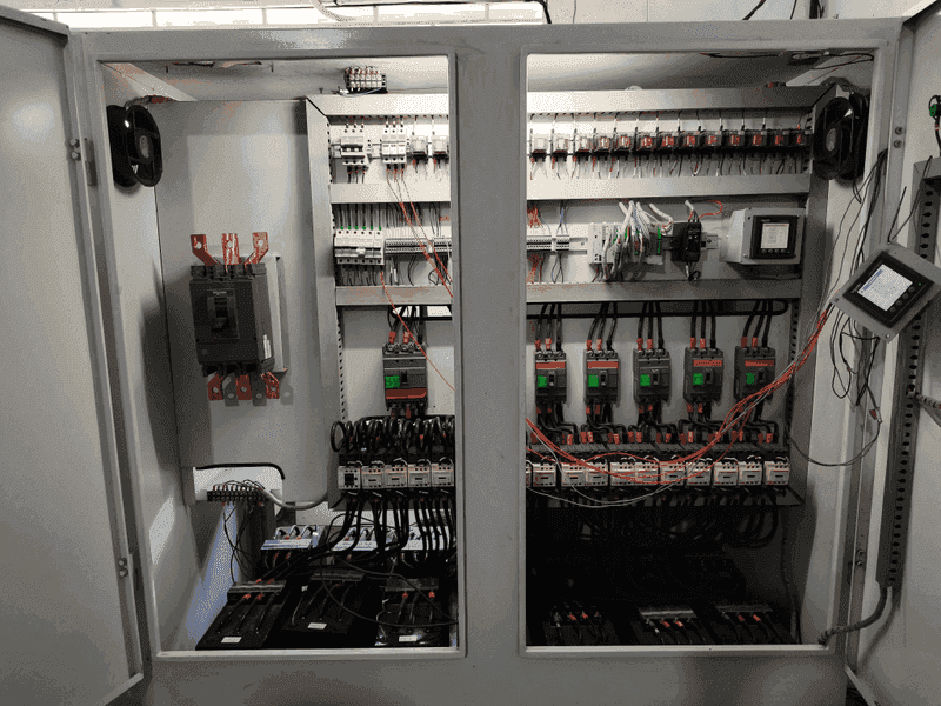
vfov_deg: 58.9
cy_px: 353
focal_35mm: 23
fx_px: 625
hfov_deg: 73.9
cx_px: 470
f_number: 1.62
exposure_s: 1/120
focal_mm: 6.45
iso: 250
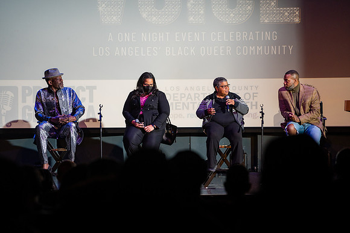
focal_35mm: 159
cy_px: 116
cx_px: 175
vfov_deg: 8.6
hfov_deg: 12.9
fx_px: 1546
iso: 1250
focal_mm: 159
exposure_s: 1/250
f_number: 4
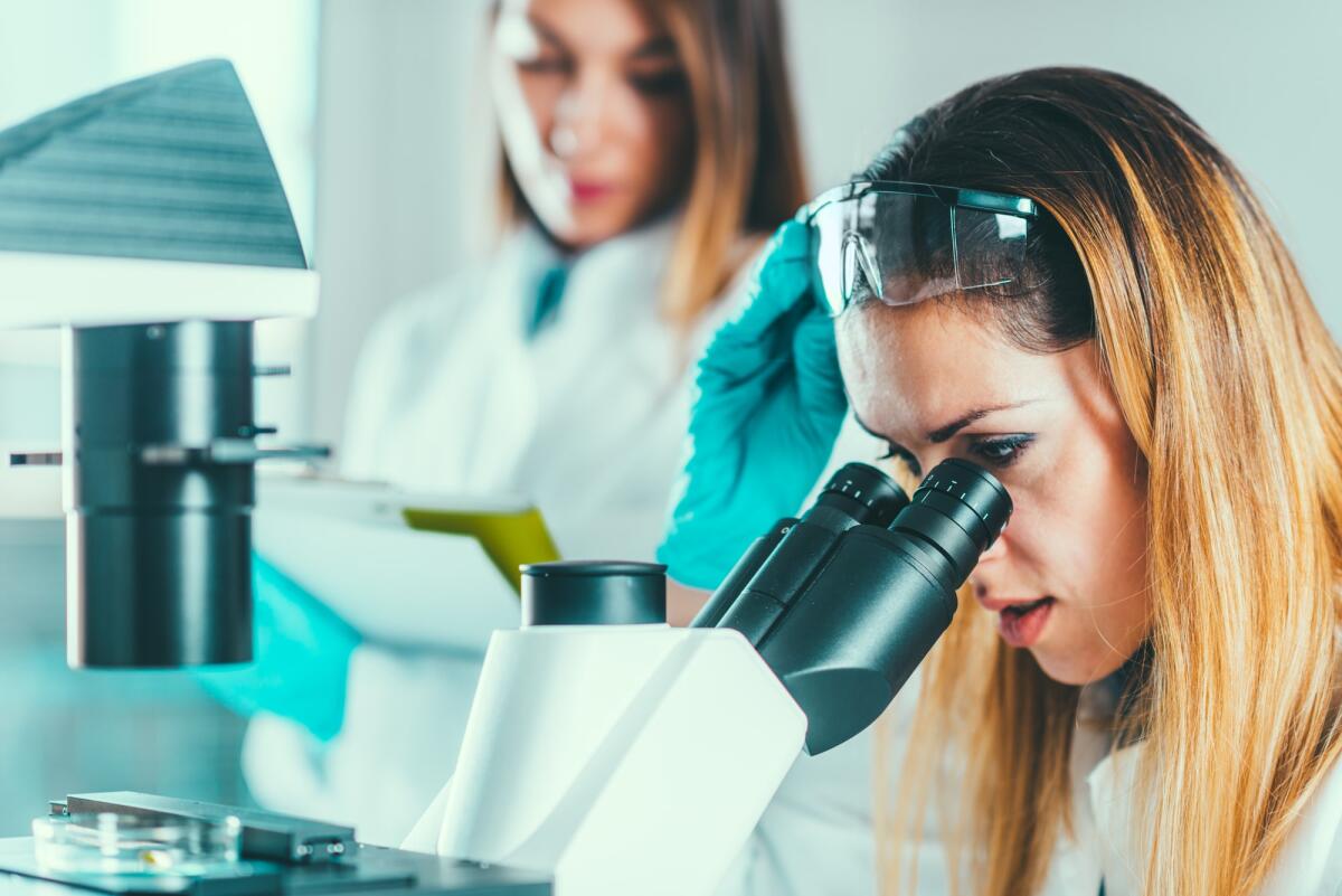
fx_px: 3170
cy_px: 448
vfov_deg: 16.1
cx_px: 671
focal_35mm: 85
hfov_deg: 23.9
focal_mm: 85
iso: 100
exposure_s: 1/200
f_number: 2.5
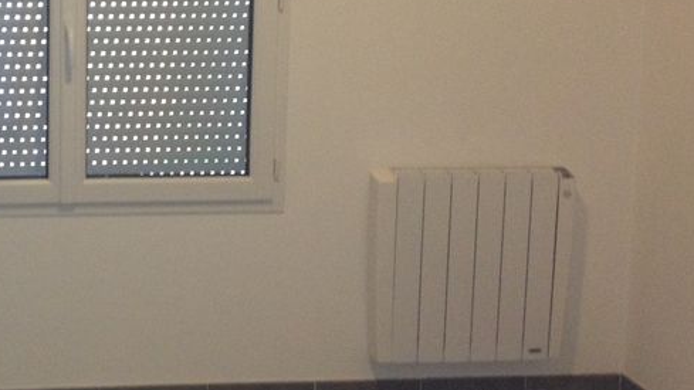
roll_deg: +0.2
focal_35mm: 78
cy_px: 58
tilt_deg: -7.4
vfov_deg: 15.3
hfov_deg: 26.2
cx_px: 55
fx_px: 1435
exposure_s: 1/20
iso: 160
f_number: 2.4
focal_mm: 4.28
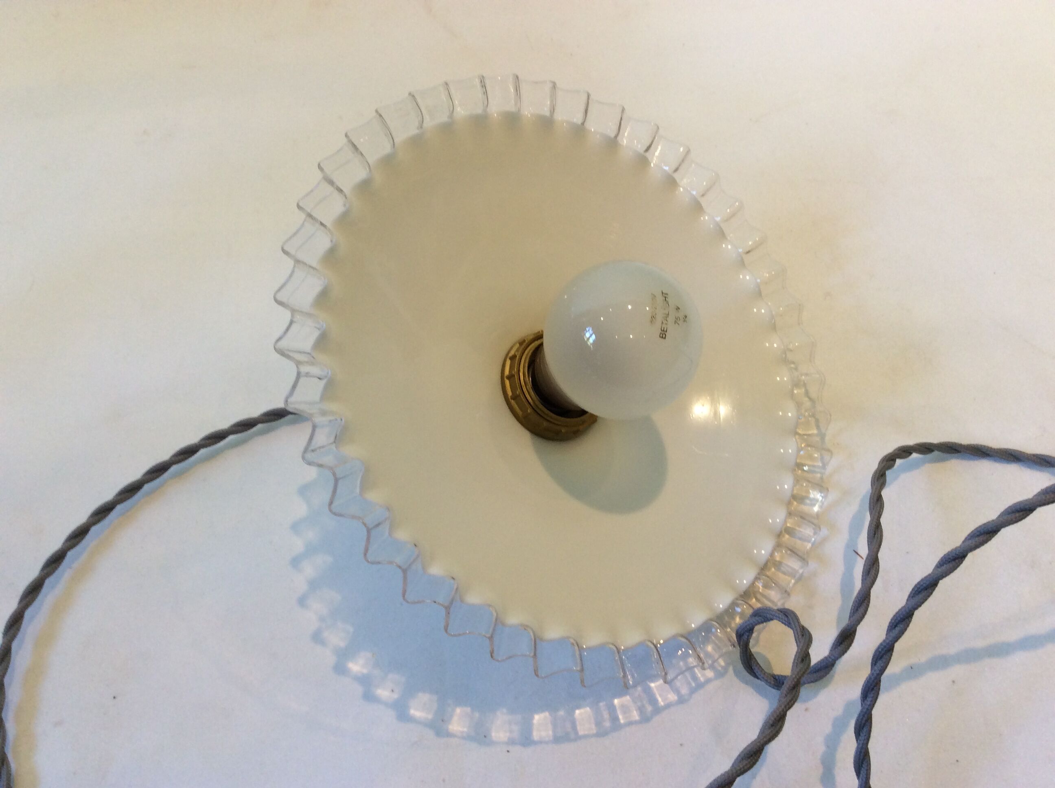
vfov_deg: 44.1
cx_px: 528
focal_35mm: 32
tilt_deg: -55.8
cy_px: 394
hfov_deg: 56.9
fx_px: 974
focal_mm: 3.3
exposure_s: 1/25
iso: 64
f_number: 2.4
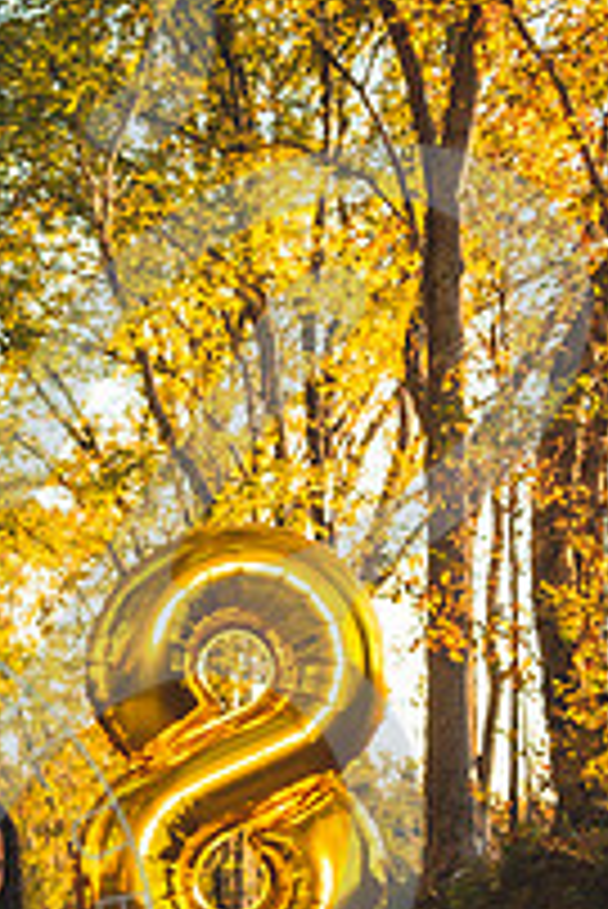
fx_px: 2251
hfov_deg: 15.0
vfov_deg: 22.7
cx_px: -54
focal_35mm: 89
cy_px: 648
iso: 200
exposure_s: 1/320
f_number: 2.8
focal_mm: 40
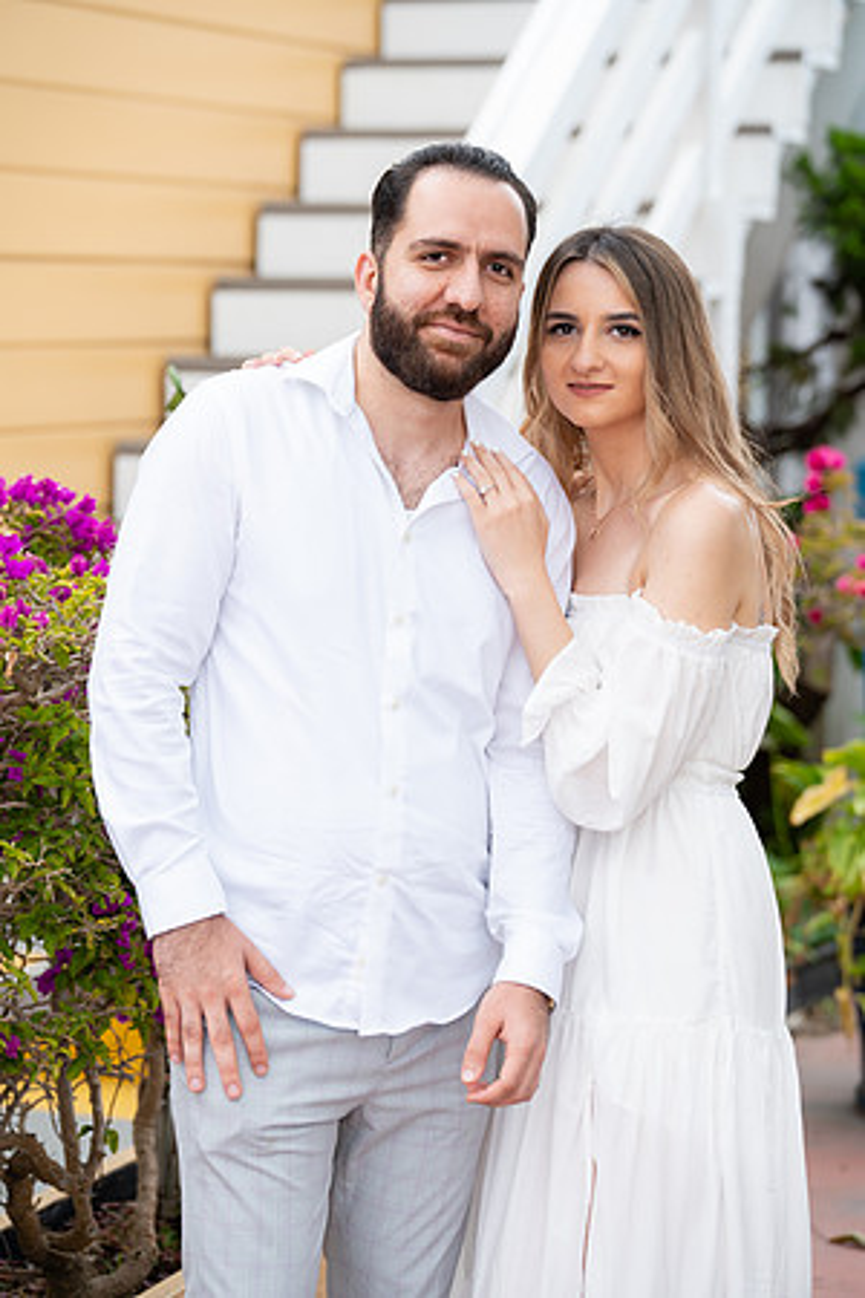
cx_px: 432
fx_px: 3748
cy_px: 649
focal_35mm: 104
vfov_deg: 19.6
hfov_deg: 13.2
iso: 160
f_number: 3.5
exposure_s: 1/200
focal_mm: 104
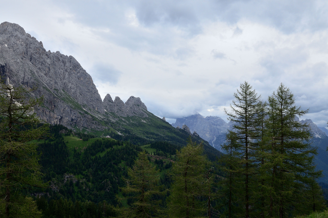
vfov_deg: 36.7
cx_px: 164
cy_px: 109
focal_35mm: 36
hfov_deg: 53.2
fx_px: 327
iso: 500
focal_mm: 24
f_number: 8
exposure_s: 1/320
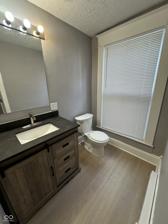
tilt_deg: -16.1
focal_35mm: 14
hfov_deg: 85.7
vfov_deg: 102.1
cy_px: 112
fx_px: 91
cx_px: 84
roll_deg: +1.0
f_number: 2.2
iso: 100
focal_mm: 2.22
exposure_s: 1/120
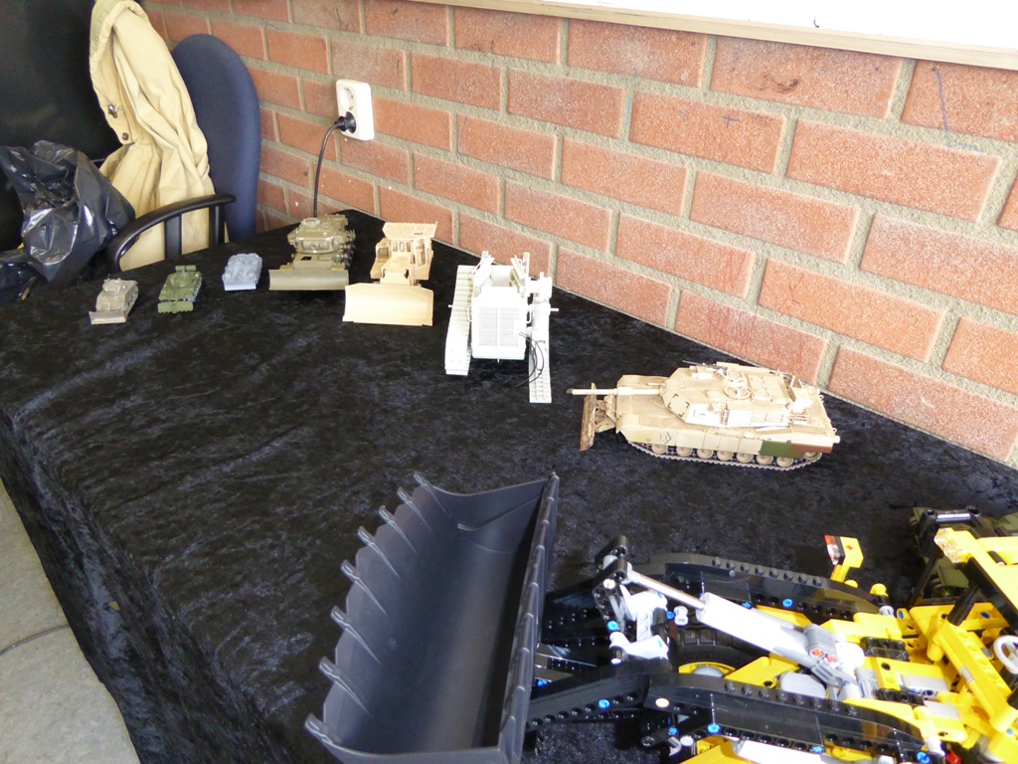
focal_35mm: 25
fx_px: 735
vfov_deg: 54.9
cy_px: 382
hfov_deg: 69.4
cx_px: 509
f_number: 3.3
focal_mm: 4.3
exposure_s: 1/60
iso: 640
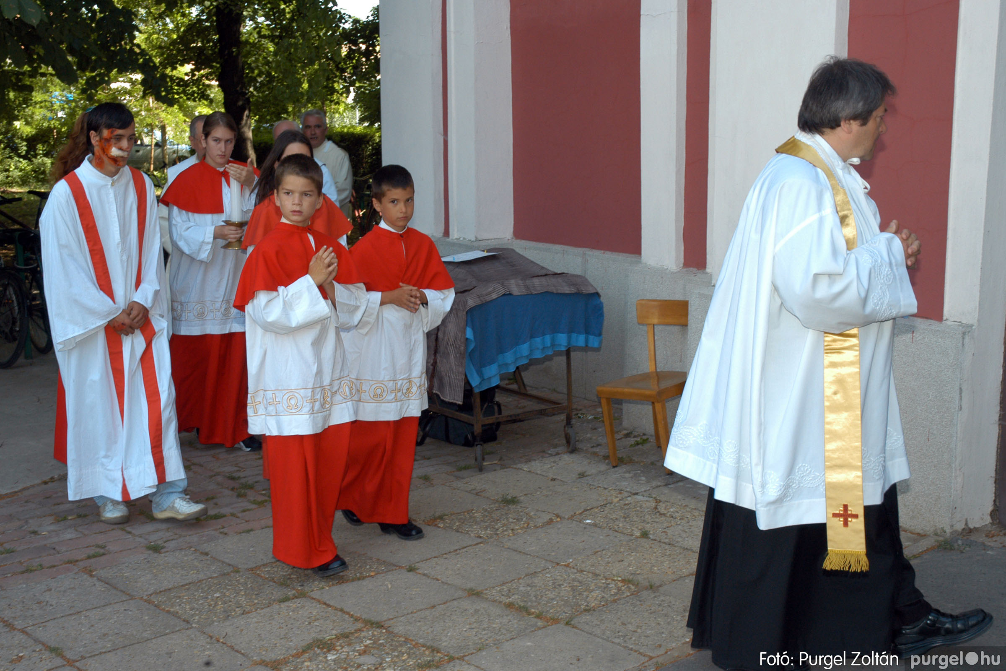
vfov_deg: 28.9
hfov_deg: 42.3
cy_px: 336
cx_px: 503
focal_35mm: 46
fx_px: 1299
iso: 400
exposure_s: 1/100
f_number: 10
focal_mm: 31
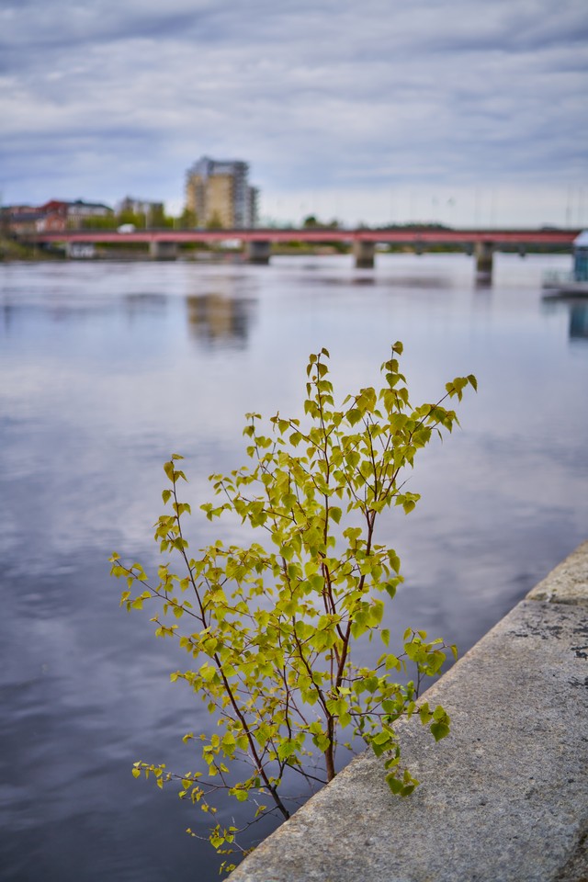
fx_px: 857
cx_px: 294
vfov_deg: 54.4
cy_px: 441
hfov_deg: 37.9
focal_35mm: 35
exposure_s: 1/2500
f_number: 1.8
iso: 100
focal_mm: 35
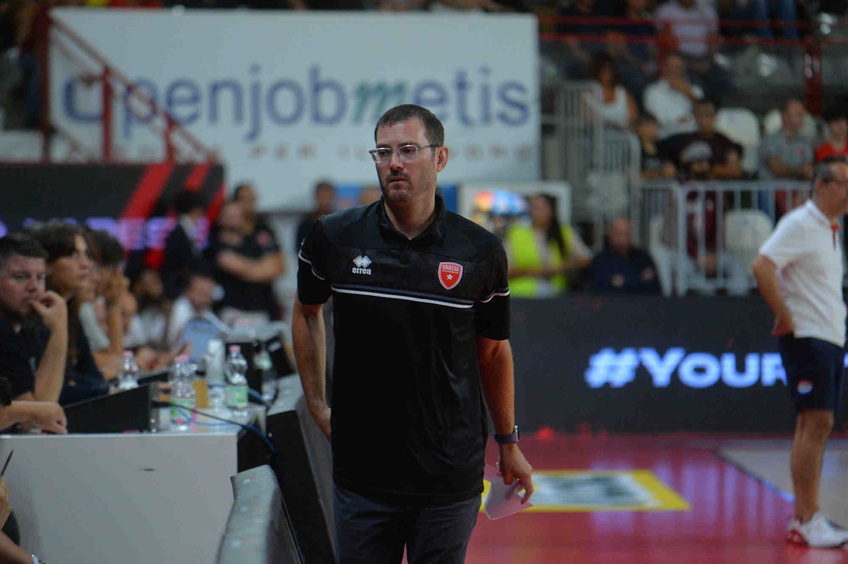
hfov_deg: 10.3
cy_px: 282
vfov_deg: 6.9
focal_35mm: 200
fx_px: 4707
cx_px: 424
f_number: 4
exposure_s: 1/800
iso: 6400
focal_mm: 200
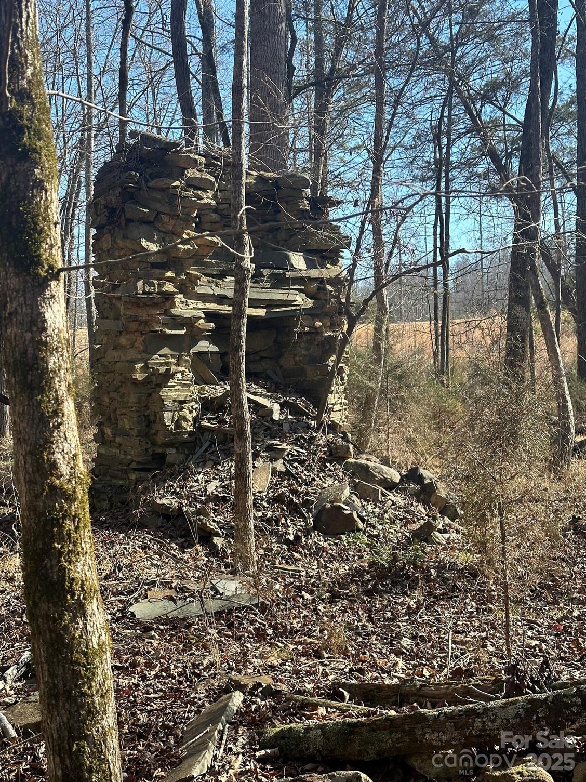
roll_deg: +1.1
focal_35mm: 49
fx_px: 1106
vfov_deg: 38.9
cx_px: 298
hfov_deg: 29.7
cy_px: 387
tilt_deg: +0.7
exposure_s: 1/1199
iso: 64
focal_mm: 6.86
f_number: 1.78
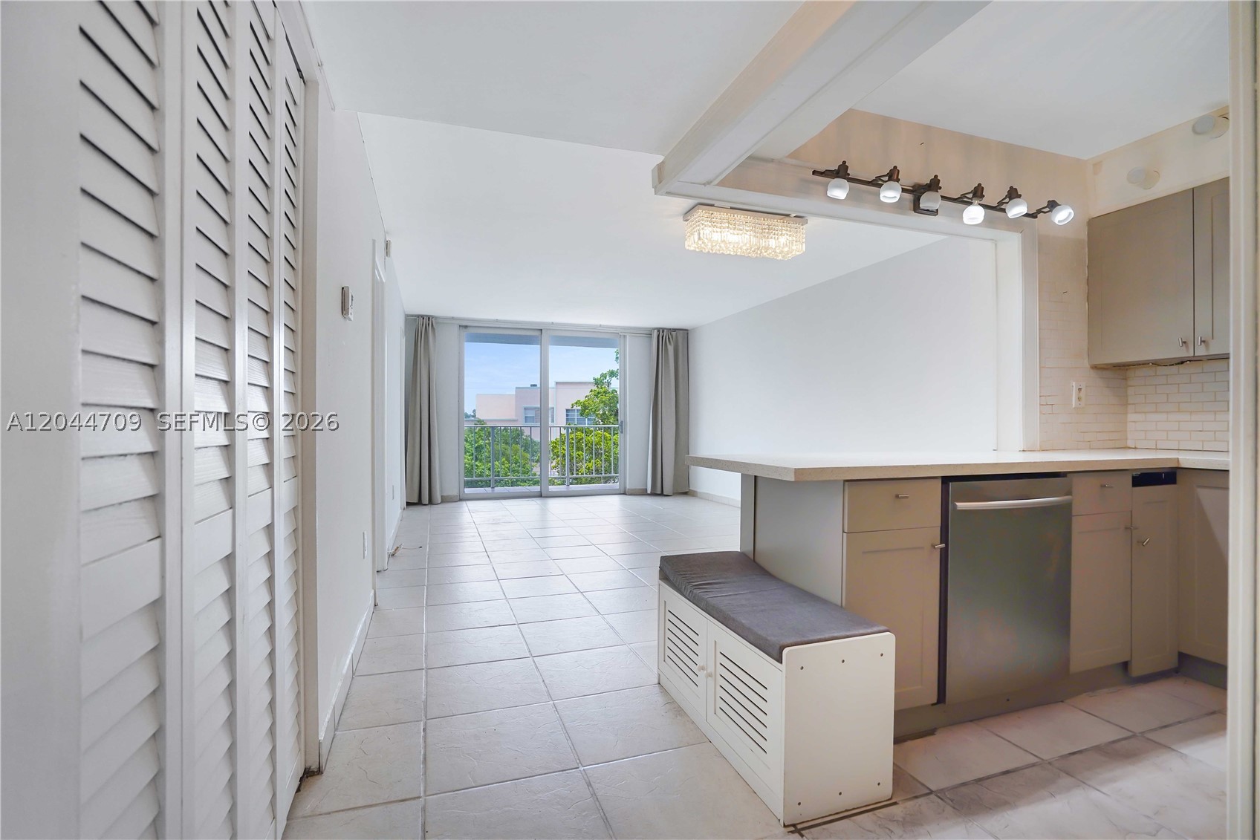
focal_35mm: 16
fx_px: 560
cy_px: 420
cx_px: 630
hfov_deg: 96.7
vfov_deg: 73.8
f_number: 5
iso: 640
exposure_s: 1/200
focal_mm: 16
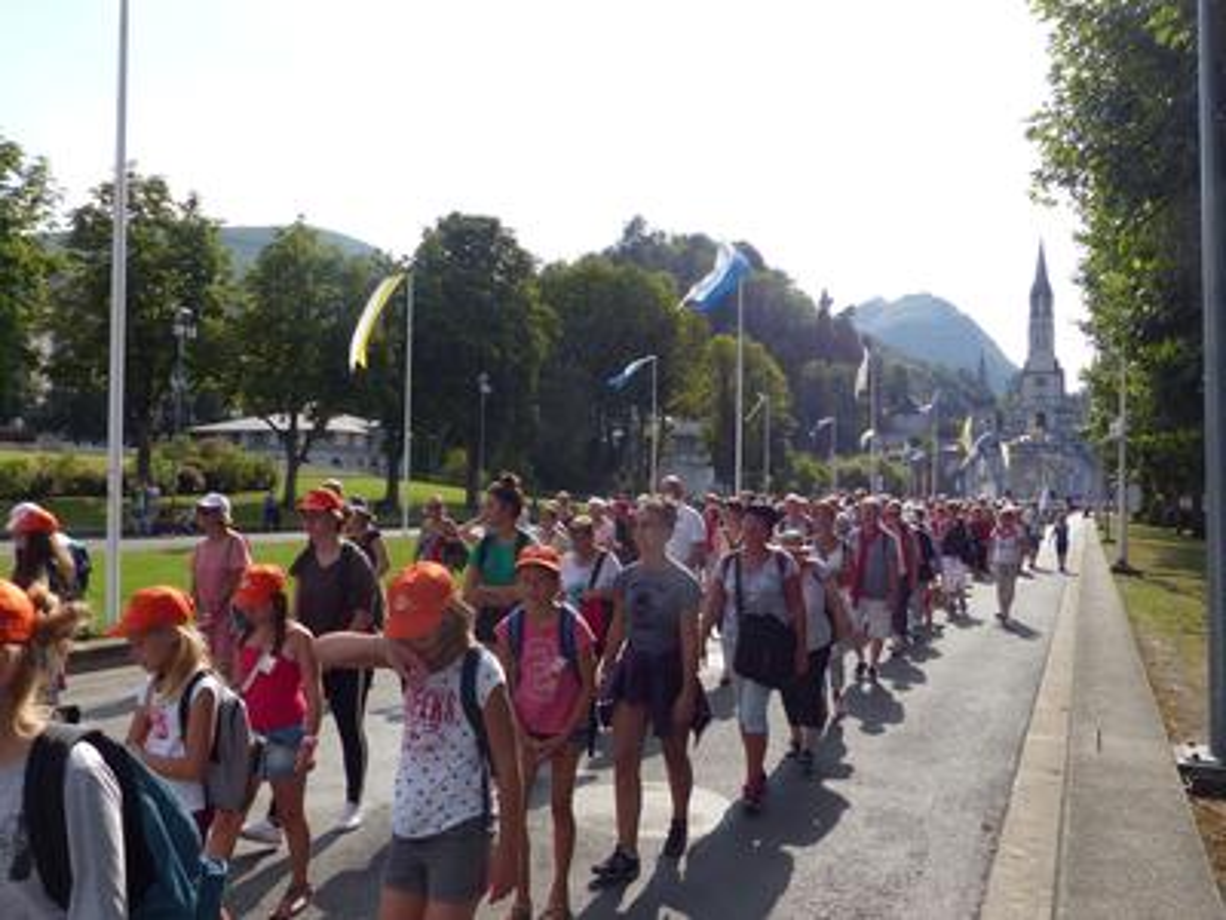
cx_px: 613
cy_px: 460
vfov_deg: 48.2
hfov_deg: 61.7
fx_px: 1027
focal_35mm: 29
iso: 100
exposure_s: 1/800
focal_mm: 5.2
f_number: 4
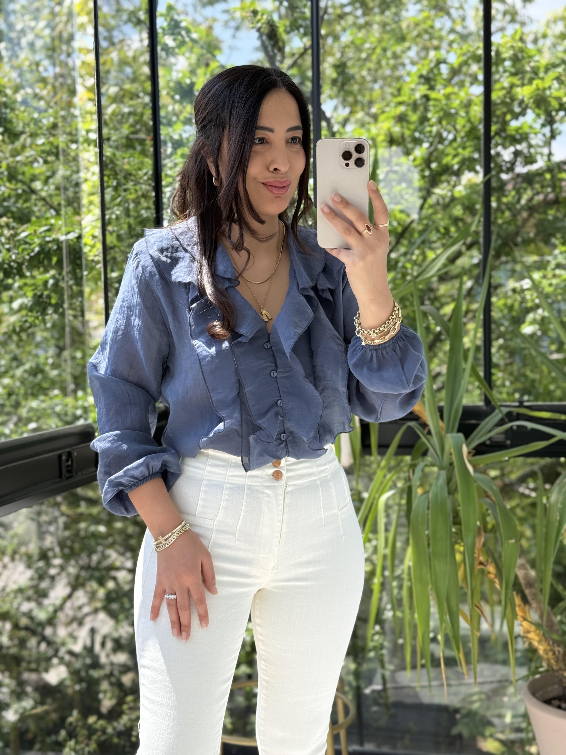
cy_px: 378
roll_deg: +2.3
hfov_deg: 30.3
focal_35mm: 48
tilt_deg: -19.9
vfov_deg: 39.7
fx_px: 1046
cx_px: 283
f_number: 1.78
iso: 100
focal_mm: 6.76
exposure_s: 1/530
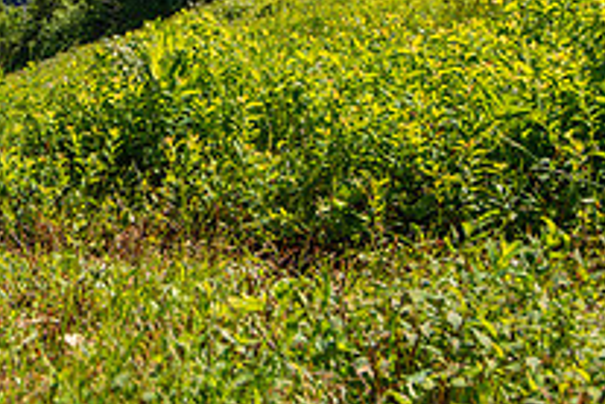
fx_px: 1176
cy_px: -59
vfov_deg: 18.6
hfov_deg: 26.6
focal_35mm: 70
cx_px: -56
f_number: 5
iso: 100
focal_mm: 25
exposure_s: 1/500
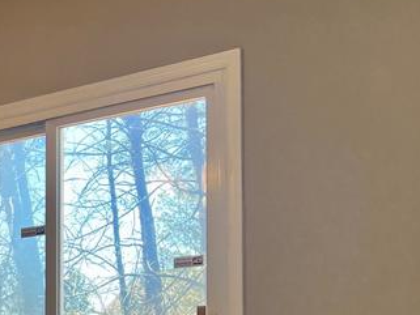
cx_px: -132
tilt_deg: +0.8
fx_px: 1007
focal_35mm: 83
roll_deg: +0.7
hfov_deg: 21.3
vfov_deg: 16.8
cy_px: 400
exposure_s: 1/144
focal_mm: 5.7
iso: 32
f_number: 1.5
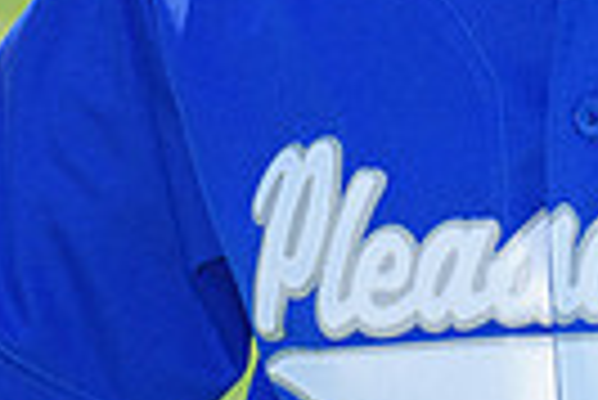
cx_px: 643
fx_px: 12605
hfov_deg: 2.7
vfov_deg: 1.8
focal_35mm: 758
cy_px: -240
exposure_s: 1/200
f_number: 9
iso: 160
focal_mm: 174
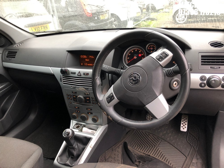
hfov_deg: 63.4
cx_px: 112
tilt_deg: -24.8
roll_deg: +7.2
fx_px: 181
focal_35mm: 28
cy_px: 84
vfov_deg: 49.7
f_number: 1.8
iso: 40
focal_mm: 4
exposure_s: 1/20
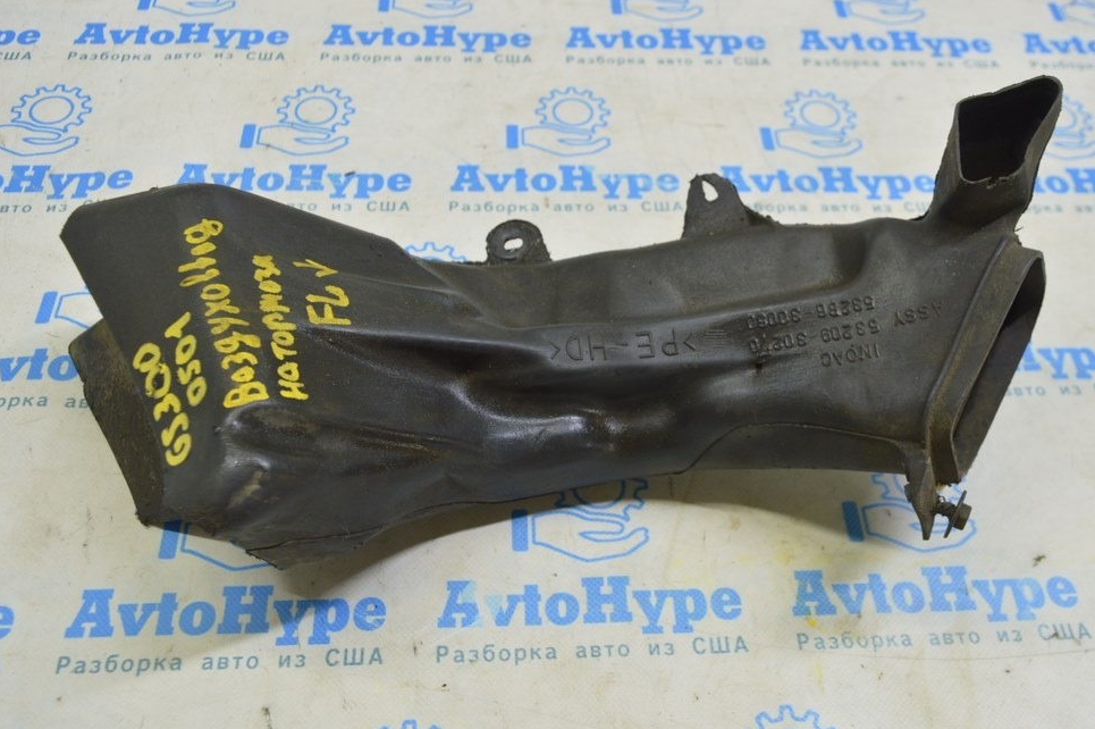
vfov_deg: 37.8
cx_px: 578
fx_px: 1064
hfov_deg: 54.4
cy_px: 355
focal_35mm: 35
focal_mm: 22
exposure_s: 1/20
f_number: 5.6
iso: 400
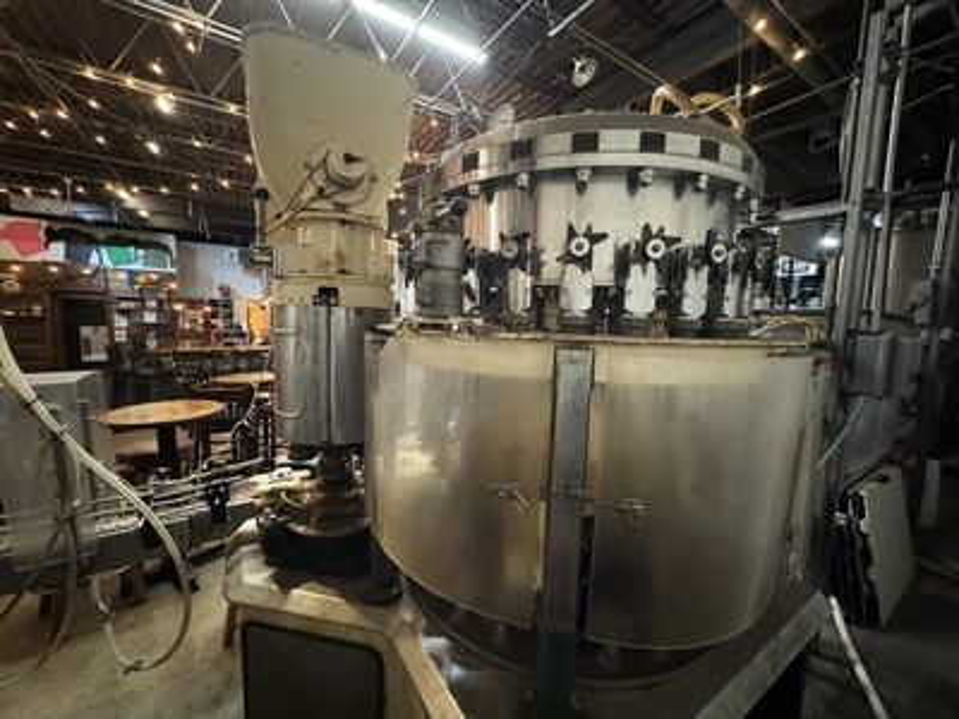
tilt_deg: -6.6
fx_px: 388
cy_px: 360
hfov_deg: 102.1
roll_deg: -1.6
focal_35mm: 14
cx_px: 480
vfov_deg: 85.7
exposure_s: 1/40
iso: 1250
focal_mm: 2.22
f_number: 2.2
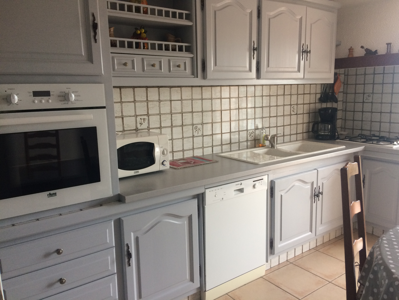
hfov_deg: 61.7
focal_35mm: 29
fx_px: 334
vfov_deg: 48.2
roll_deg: +1.4
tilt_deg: -11.8
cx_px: 200
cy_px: 150
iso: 50
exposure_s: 1/33
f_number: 2.2
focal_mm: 4.15
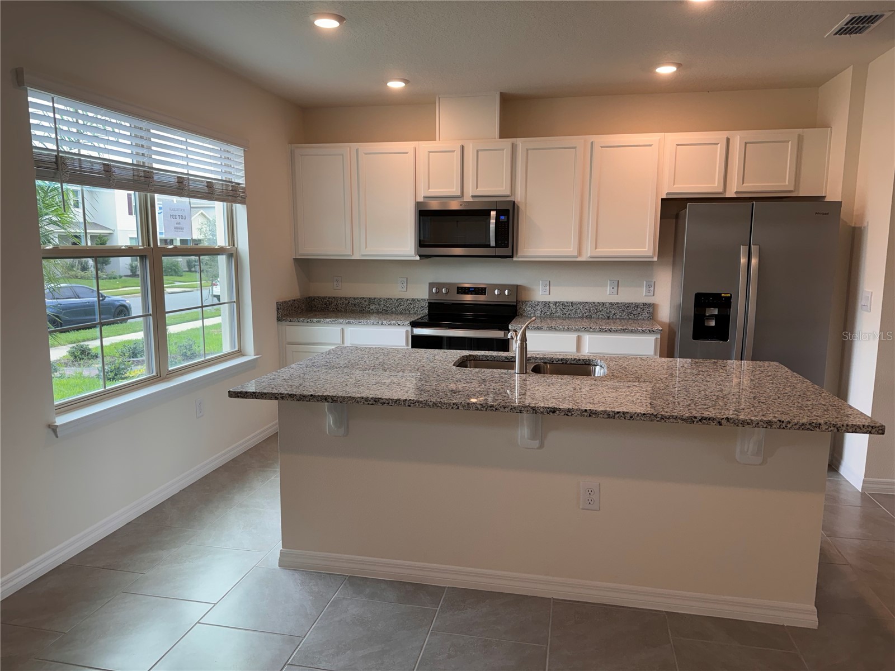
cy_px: 336
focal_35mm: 24
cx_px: 448
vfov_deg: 56.8
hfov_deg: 71.6
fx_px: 621
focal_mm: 6.86
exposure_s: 1/120
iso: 64
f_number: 1.78
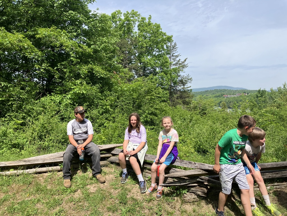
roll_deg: +1.3
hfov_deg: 63.4
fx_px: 232
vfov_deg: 49.7
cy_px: 108
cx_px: 144
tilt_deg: +0.2
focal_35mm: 28
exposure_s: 1/1350
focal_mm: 3.99
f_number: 1.8
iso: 32
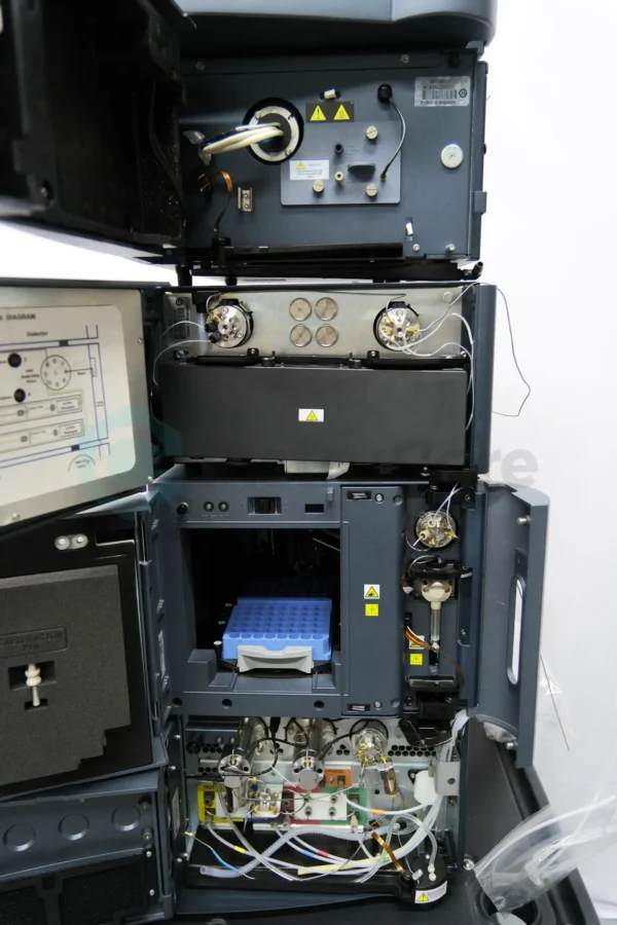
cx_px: 308
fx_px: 668
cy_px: 462
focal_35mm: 26
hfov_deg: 49.6
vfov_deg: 69.4
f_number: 2.8
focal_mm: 17
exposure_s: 1/30
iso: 800
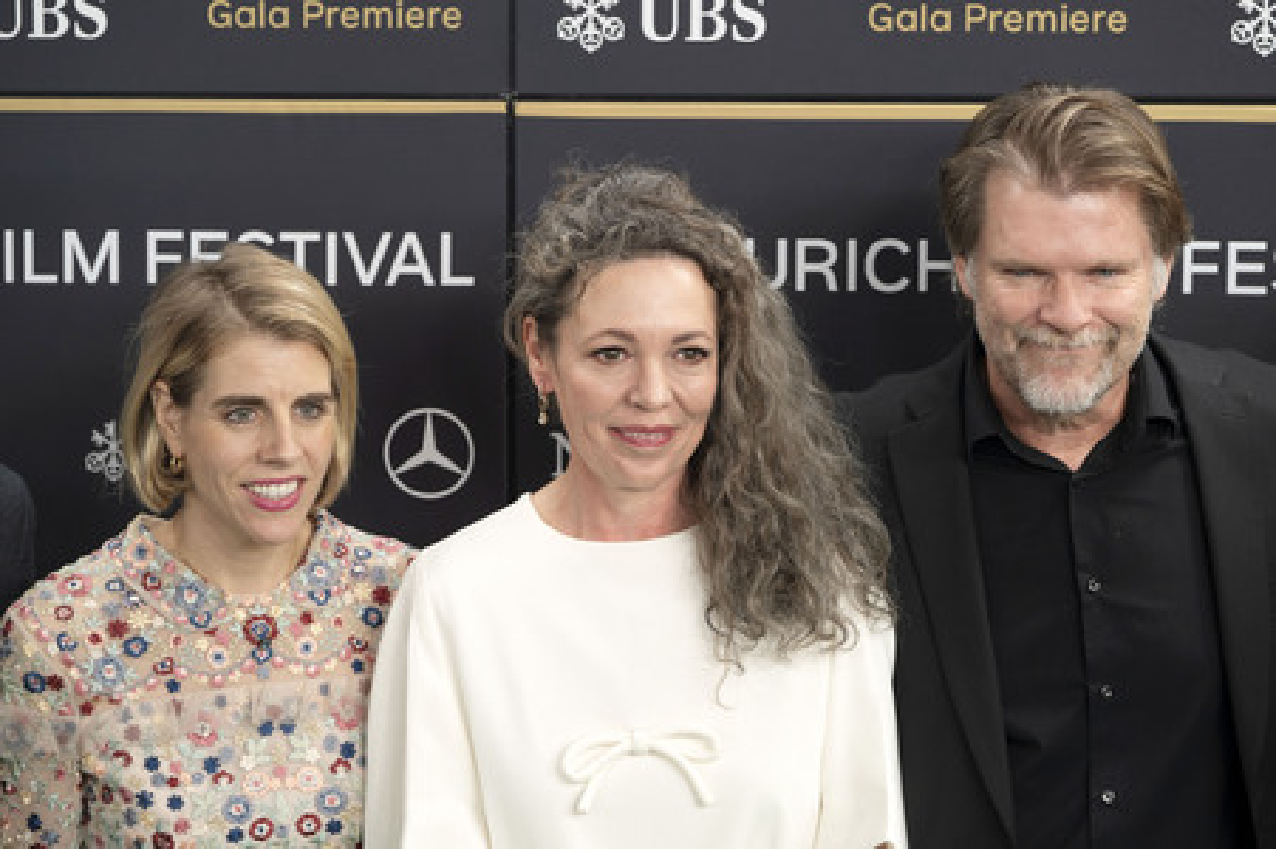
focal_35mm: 140
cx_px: 638
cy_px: 424
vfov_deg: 9.8
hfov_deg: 14.7
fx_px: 4958
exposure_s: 1/200
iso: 400
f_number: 4.5
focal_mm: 140
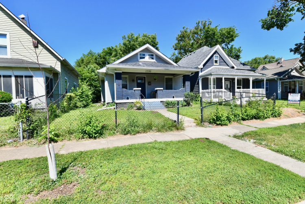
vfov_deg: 70.4
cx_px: 152
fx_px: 144
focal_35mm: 17
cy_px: 102
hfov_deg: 93.3
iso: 640
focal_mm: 17
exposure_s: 1/500
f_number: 11
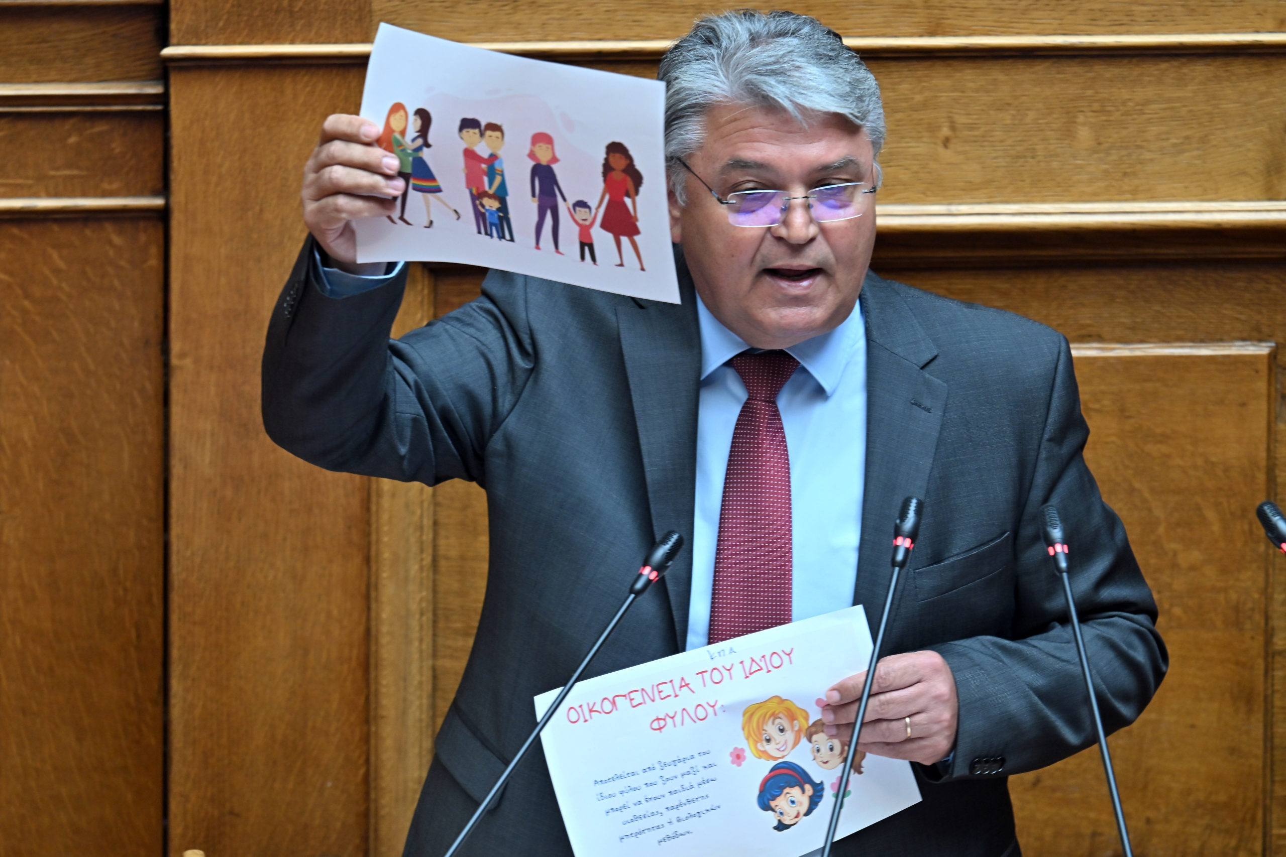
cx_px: 643
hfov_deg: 4.0
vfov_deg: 2.7
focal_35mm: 510
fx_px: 18218
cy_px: 428
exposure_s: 1/200
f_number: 6.3
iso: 1250
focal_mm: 510
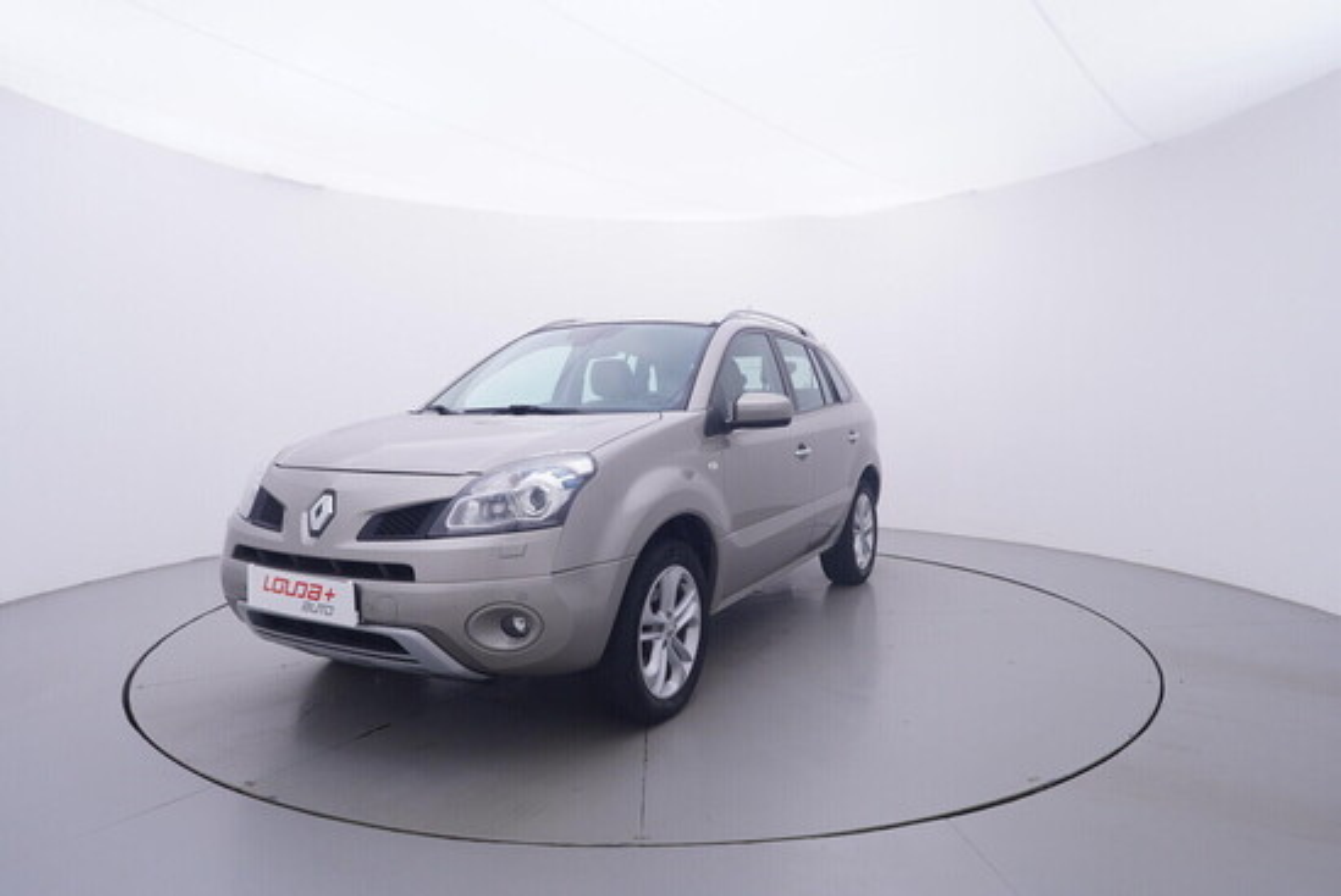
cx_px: 670
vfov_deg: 56.2
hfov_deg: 77.3
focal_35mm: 22
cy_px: 448
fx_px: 839
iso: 200
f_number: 5
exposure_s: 1/80
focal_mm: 15
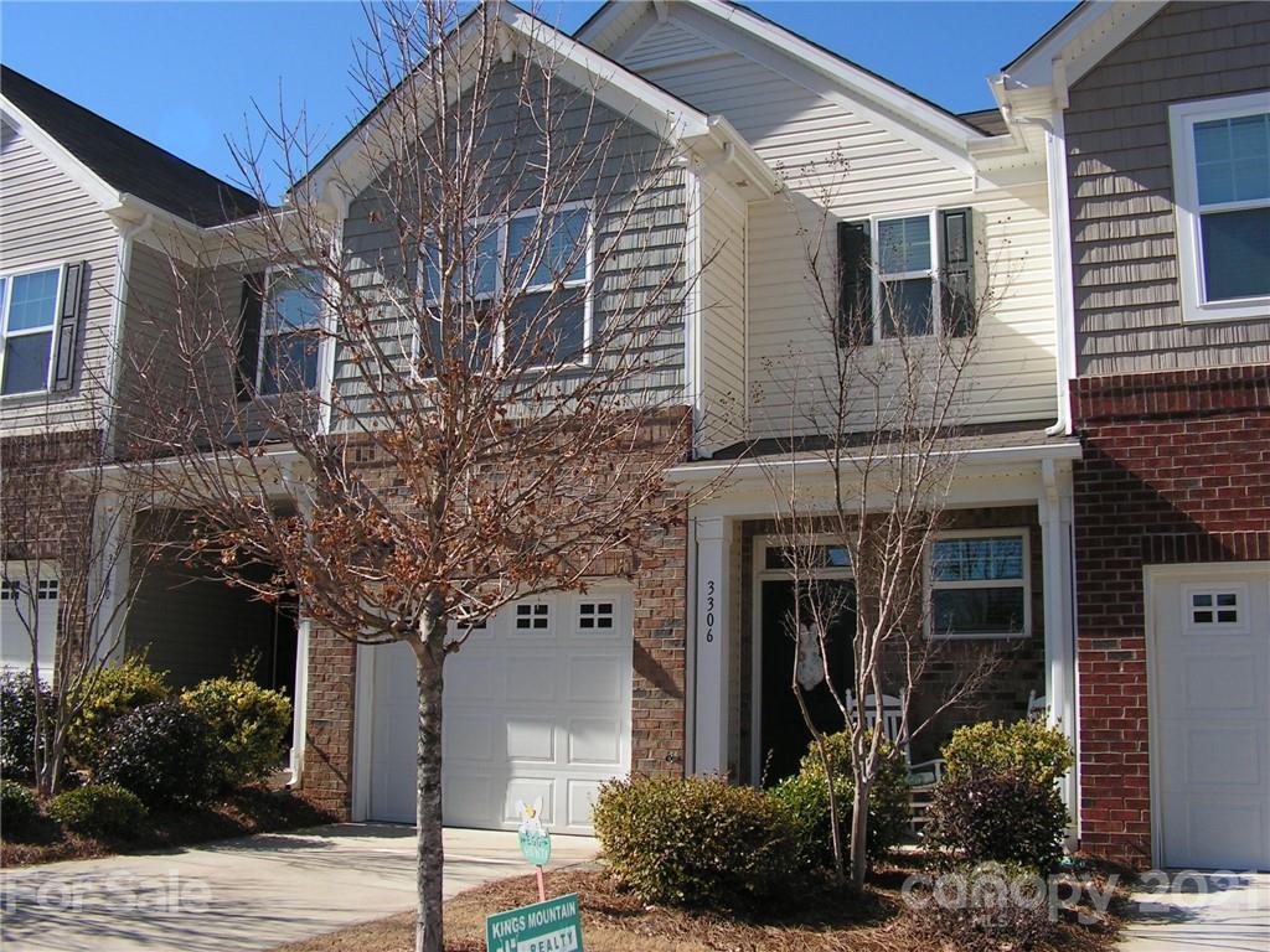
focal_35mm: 36
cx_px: 635
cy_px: 476
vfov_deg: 39.7
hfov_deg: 51.4
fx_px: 1321
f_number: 4.8
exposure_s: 1/500
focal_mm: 6
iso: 64
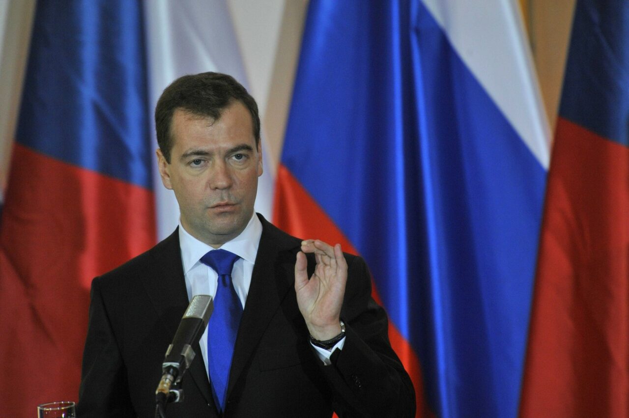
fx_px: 5935
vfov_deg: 4.0
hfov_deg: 6.1
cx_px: 314
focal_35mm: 340
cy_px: 209
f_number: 4.8
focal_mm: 340
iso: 2500
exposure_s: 1/320
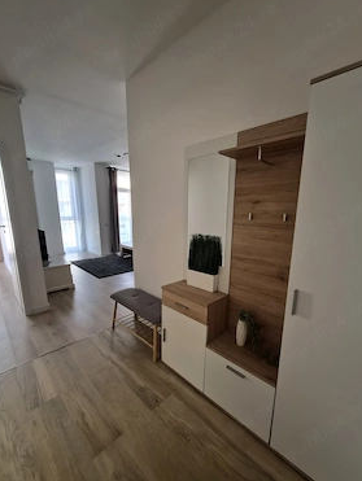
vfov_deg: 101.9
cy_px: 254
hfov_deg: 85.7
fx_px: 195
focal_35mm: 14
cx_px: 189
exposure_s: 1/50
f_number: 2.2
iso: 200
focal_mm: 1.7
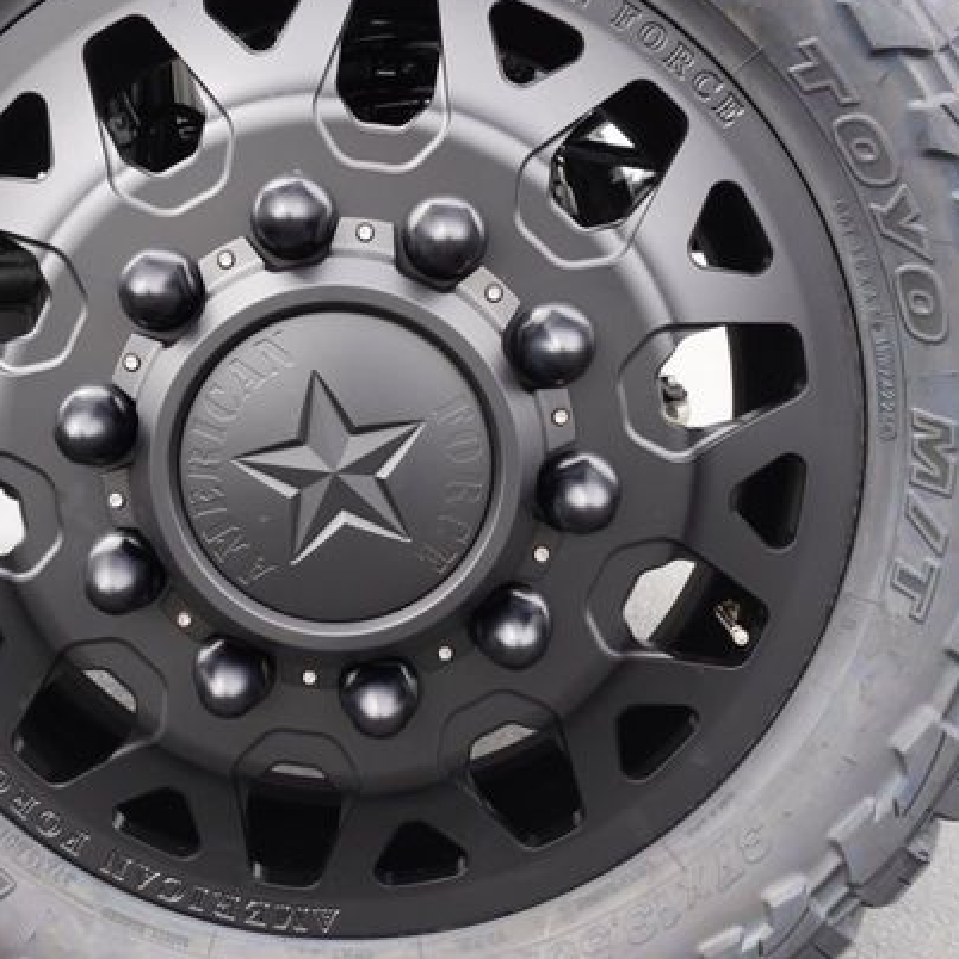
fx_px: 1630
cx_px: 341
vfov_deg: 32.7
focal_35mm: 52
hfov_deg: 32.6
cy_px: 403
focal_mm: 16
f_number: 4.5
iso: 100
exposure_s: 1/80
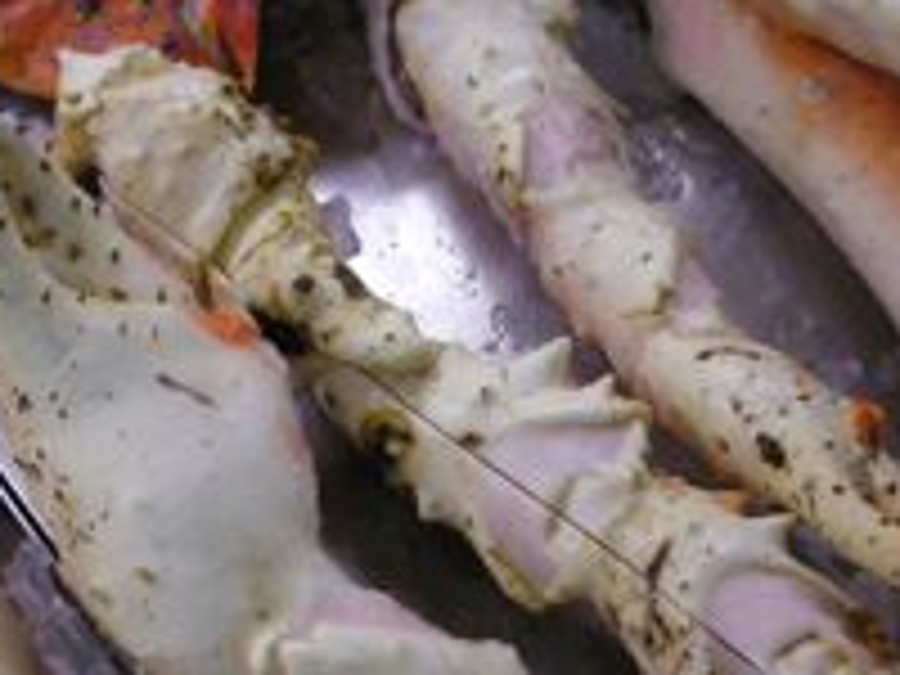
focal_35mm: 70
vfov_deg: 20.9
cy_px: 450
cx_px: 472
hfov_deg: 27.8
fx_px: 1820
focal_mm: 5.8
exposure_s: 1/195
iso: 400
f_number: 2.8
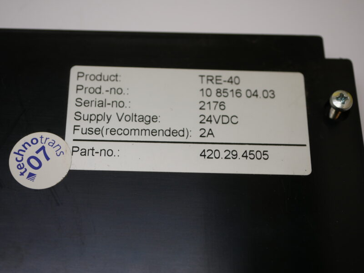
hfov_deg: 32.2
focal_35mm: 60
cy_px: 136
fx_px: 631
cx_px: 182
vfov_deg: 24.4
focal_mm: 30
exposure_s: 1/160
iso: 200
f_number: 3.5
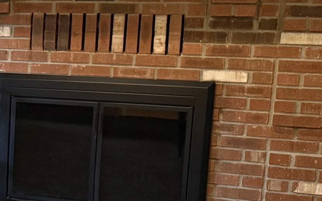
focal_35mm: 95
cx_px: -252
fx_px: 834
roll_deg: +0.9
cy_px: 109
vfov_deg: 13.8
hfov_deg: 17.7
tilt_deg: -10.1
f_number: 1.78
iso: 640
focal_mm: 6.76
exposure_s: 1/60
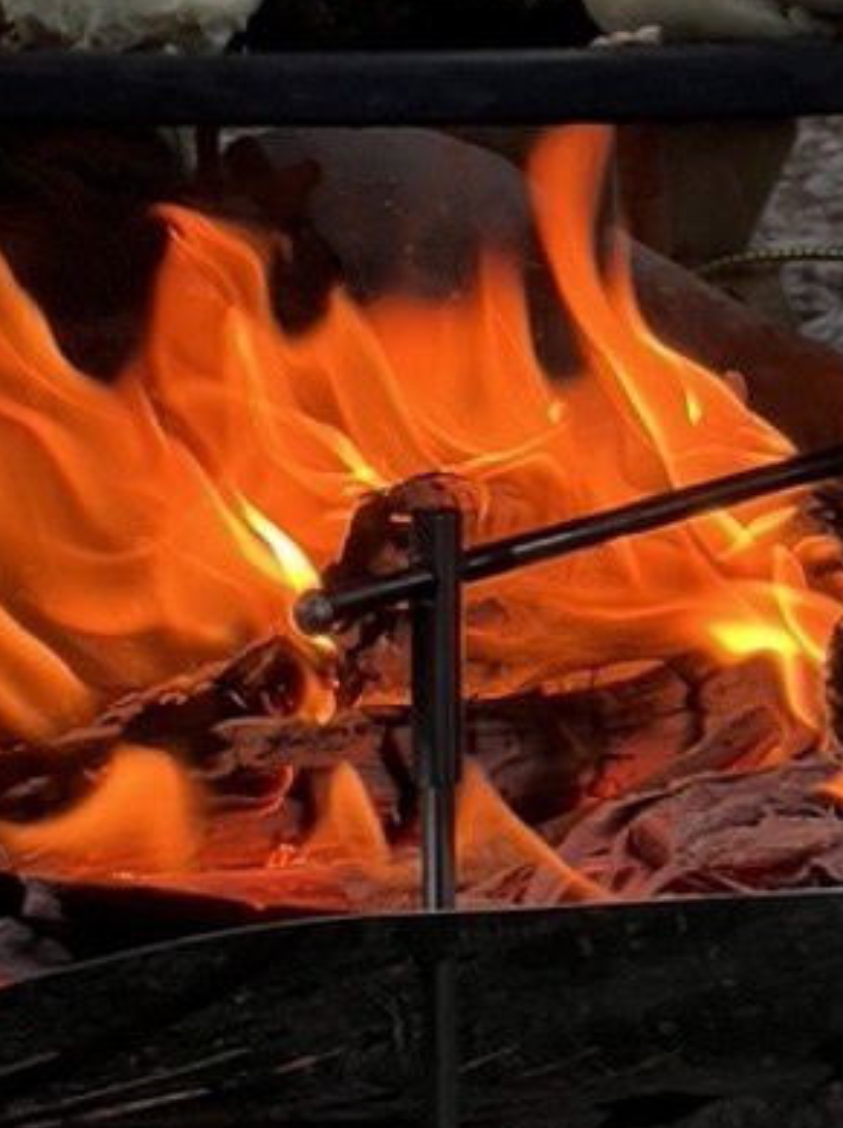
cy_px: -420
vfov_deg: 9.1
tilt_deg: -6.6
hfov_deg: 6.9
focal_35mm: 214
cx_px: 1072
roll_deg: +0.7
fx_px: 6960
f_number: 2.8
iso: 50
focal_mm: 9
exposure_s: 1/99
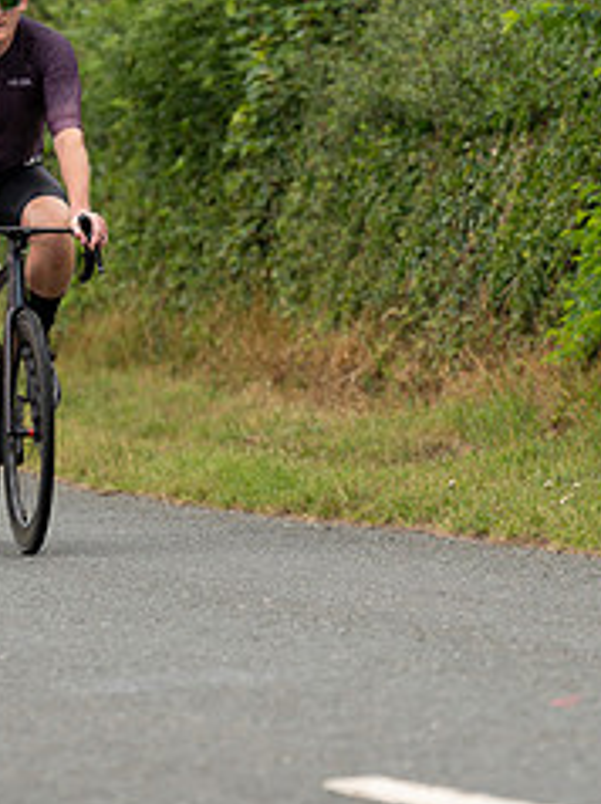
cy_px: 181
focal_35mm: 300
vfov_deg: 6.6
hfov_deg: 4.9
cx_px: 37
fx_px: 6957
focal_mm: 128
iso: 250
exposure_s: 1/400
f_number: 3.2
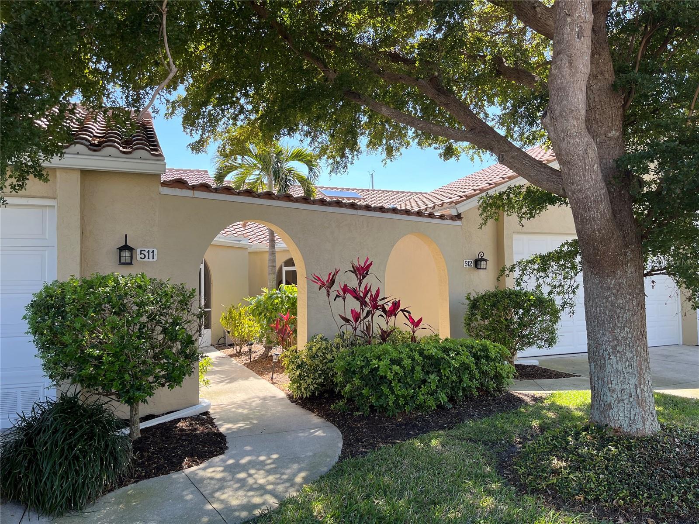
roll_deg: +1.2
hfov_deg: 67.3
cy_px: 262
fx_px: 525
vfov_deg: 53.1
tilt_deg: +3.1
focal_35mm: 26
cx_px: 350
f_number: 1.6
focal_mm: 5.1
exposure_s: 1/732
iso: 50
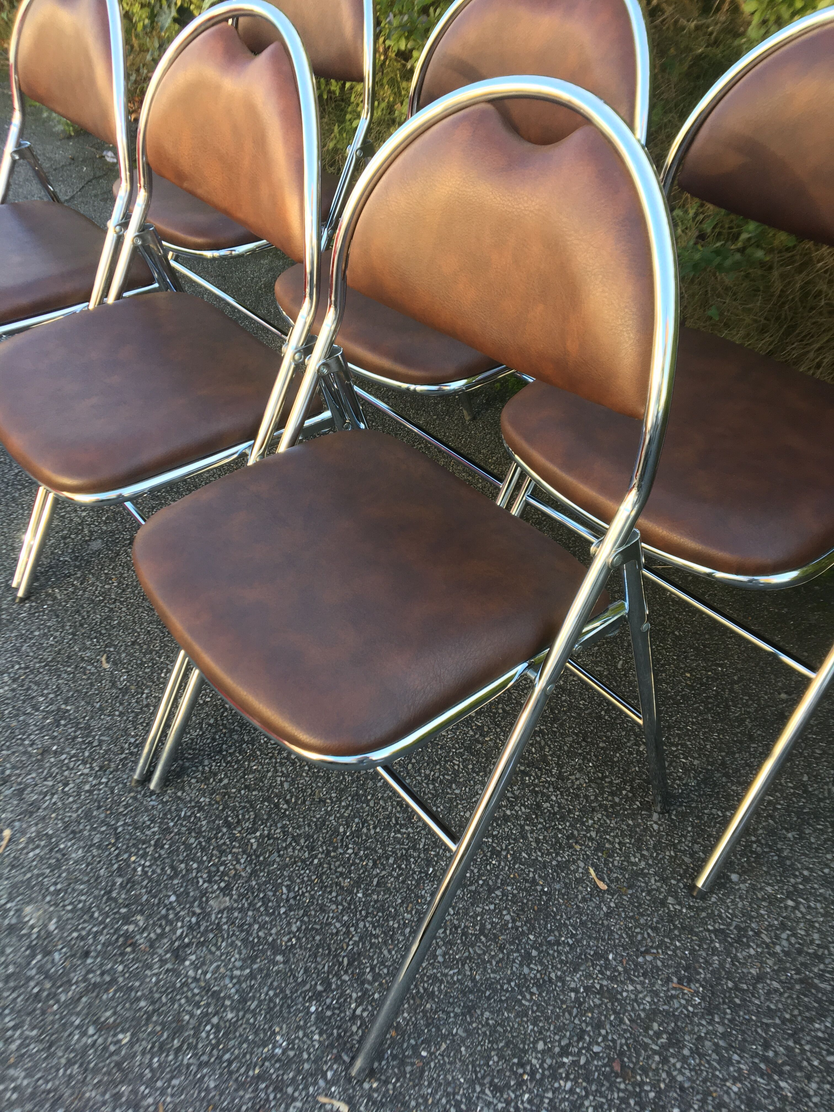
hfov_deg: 48.2
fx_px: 932
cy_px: 556
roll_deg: +7.5
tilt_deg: -42.5
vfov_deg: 61.7
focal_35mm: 29
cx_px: 417
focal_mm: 4.15
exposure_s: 1/100
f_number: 2.2
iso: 32
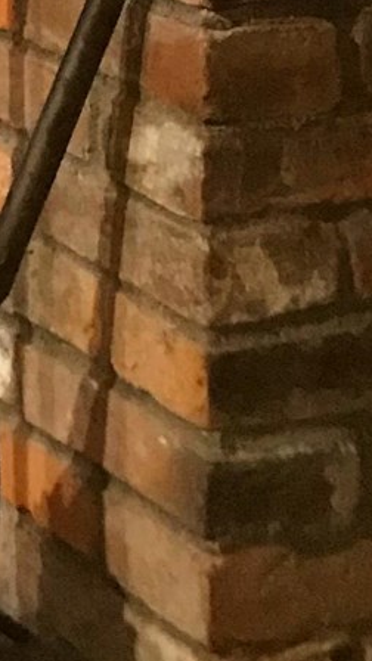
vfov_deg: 12.1
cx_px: -735
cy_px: -698
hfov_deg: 7.0
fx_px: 2753
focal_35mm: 157
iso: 125
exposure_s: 1/4
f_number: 1.8
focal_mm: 3.99
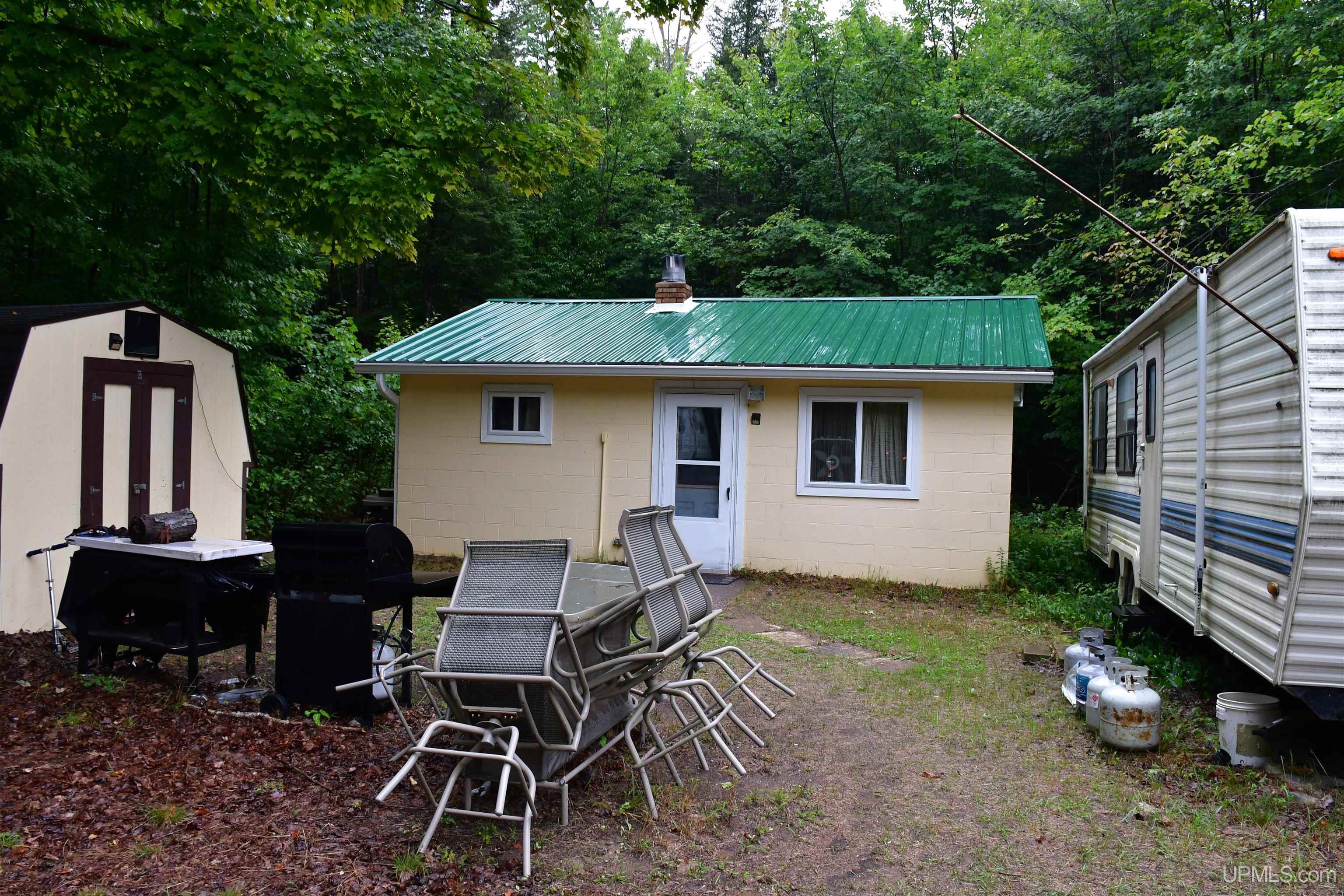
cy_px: 448
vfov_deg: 47.9
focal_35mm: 27
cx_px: 672
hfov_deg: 67.4
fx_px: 1008
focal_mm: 18
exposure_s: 1/60
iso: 800
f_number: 8
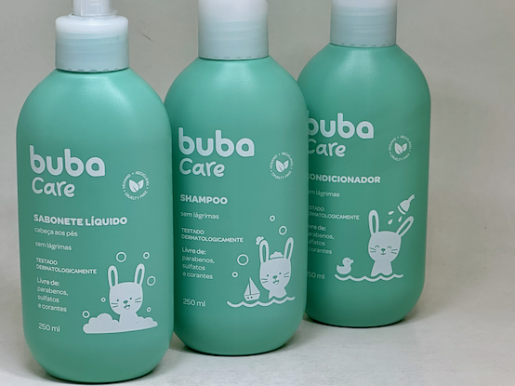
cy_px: 170
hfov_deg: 22.0
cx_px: 223
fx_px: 1324
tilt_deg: -14.0
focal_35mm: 89
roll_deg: -1.1
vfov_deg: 16.6
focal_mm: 9
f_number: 2.8
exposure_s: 1/120
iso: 125
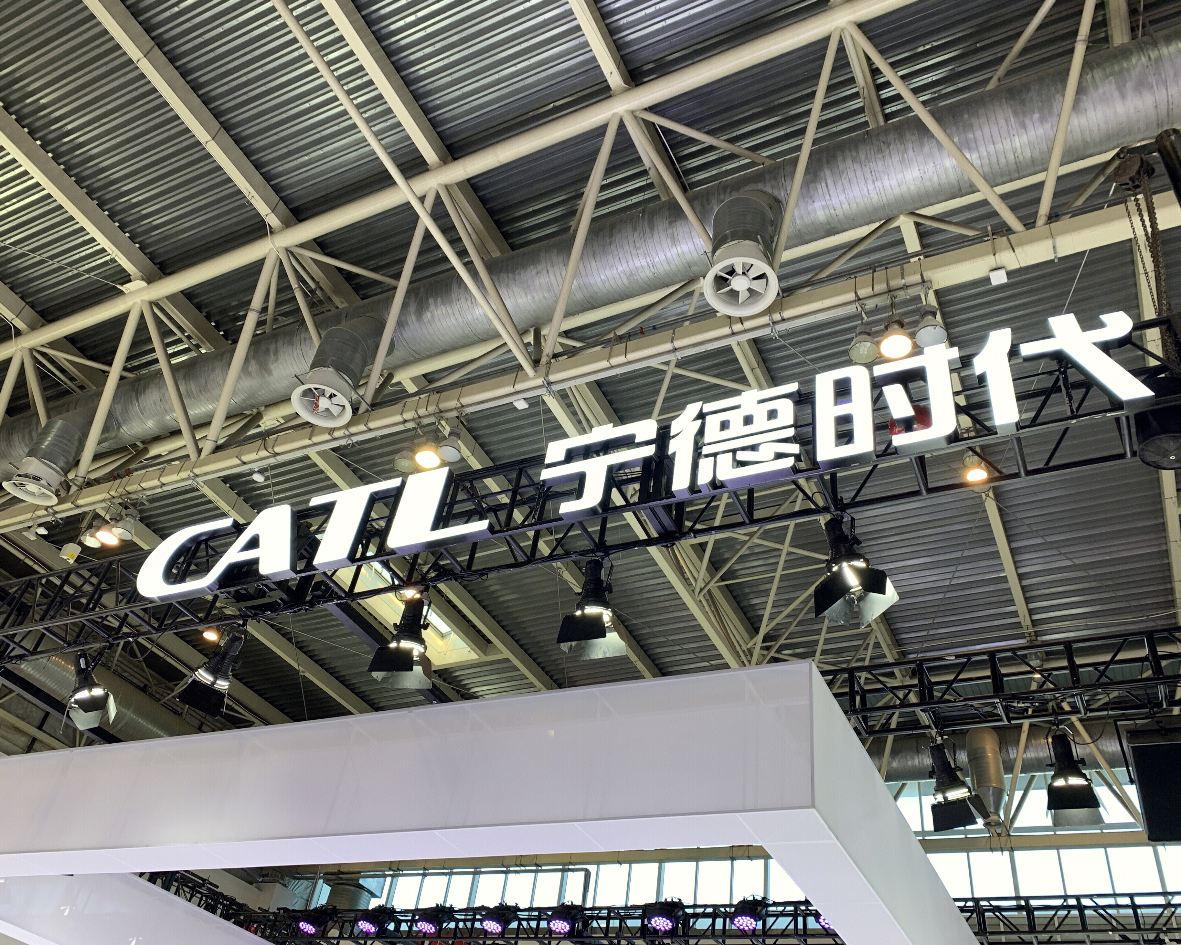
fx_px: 979
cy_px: 476
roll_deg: -11.1
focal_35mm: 28
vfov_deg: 51.5
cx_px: 578
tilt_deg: +40.4
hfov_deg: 62.2
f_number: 1.8
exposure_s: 1/100
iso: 40
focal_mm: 4.25
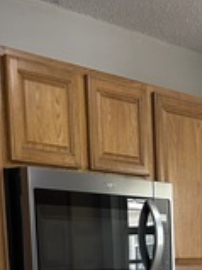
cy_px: 385
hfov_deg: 13.3
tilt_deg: -8.6
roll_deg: +0.8
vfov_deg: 16.7
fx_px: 849
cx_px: 226
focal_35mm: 109
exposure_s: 1/60
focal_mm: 5.7
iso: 100
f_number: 1.5
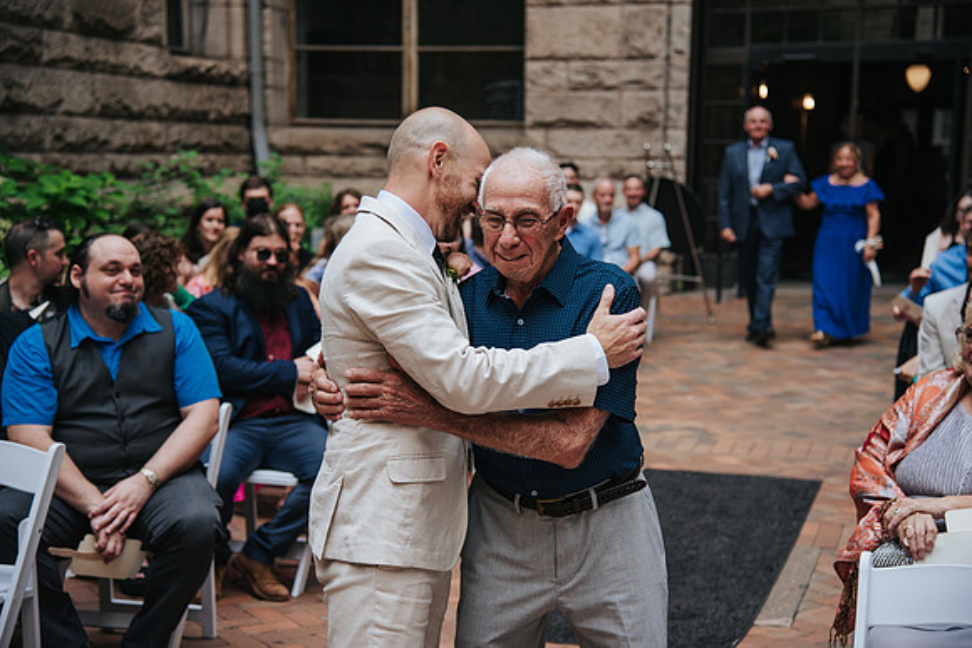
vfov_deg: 20.8
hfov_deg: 30.7
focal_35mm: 66
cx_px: 482
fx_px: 1770
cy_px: 321
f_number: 4
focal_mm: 65
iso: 320
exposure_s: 1/500
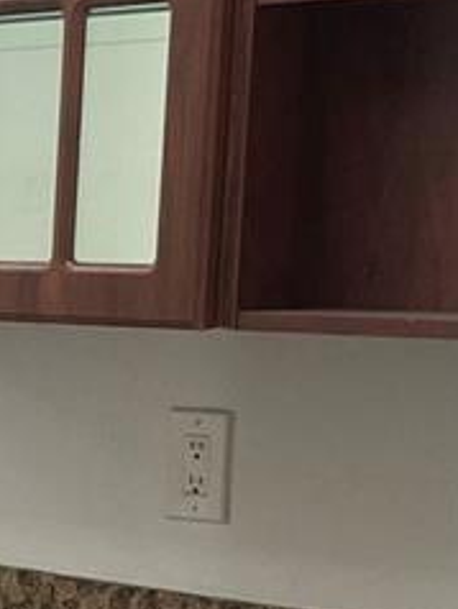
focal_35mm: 131
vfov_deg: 14.8
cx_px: -368
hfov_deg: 10.6
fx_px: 2307
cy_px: 606
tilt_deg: -9.6
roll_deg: -1.2
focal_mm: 4.2
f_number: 1.6
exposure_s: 1/120
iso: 100
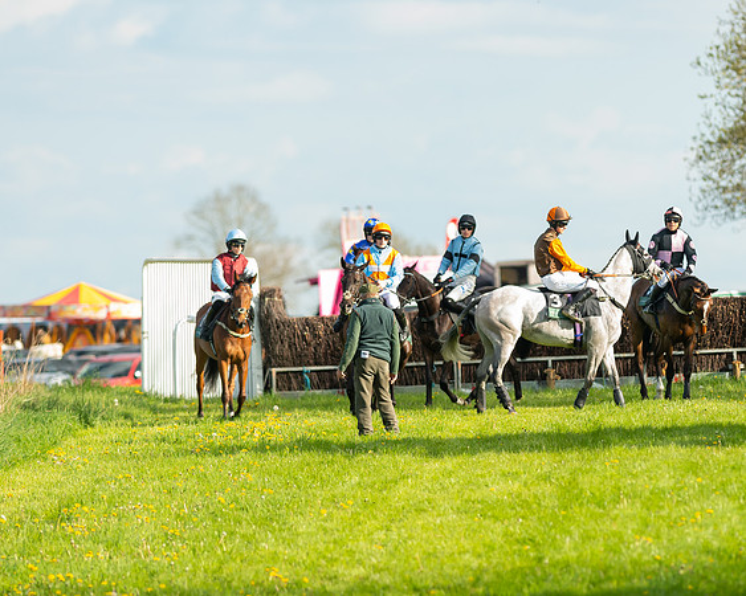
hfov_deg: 3.5
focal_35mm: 546
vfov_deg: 2.8
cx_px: 422
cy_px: 316
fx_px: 12043
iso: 400
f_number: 5
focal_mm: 300
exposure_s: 1/1000
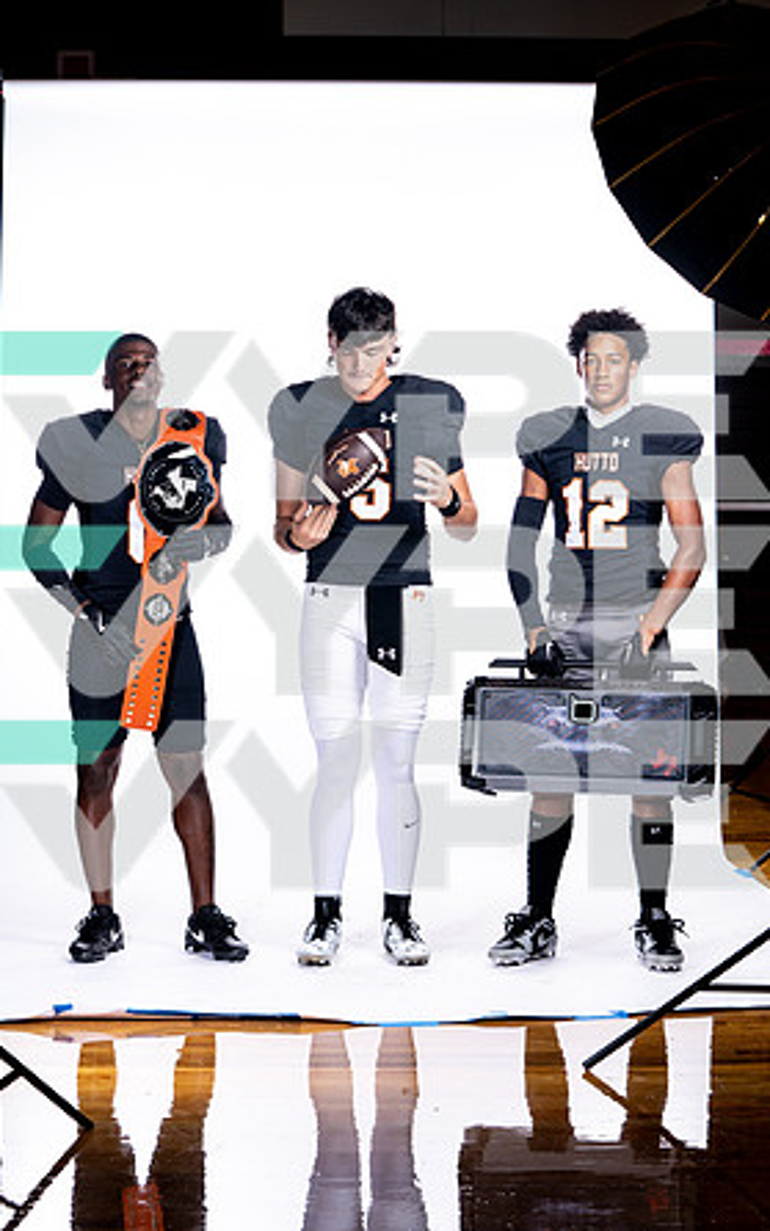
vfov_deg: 28.6
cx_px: 370
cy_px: 613
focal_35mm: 72
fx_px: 2416
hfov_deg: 18.1
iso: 400
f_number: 5.6
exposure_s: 1/250
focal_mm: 70
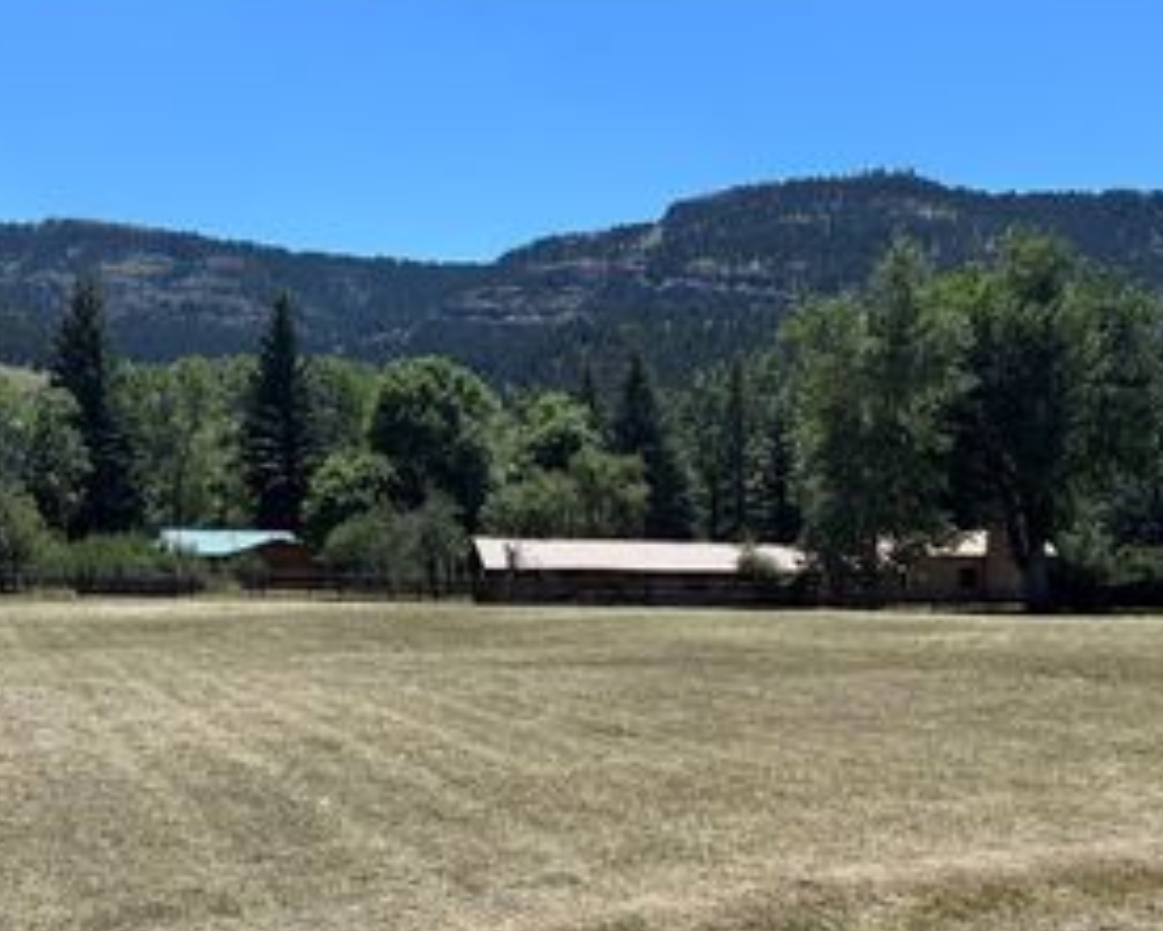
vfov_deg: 31.9
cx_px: 822
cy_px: 739
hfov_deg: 39.6
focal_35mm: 46
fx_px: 1584
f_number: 1.6
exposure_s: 1/3021
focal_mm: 5.96
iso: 50
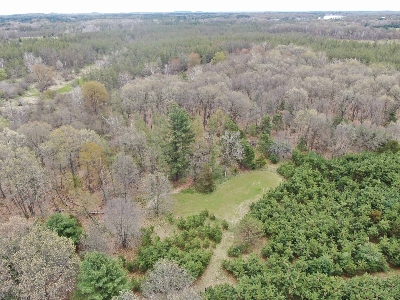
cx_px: 200
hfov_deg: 71.6
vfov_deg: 56.8
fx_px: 277
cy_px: 150
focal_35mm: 24
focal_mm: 4.39
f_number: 2.8
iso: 110
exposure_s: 1/320
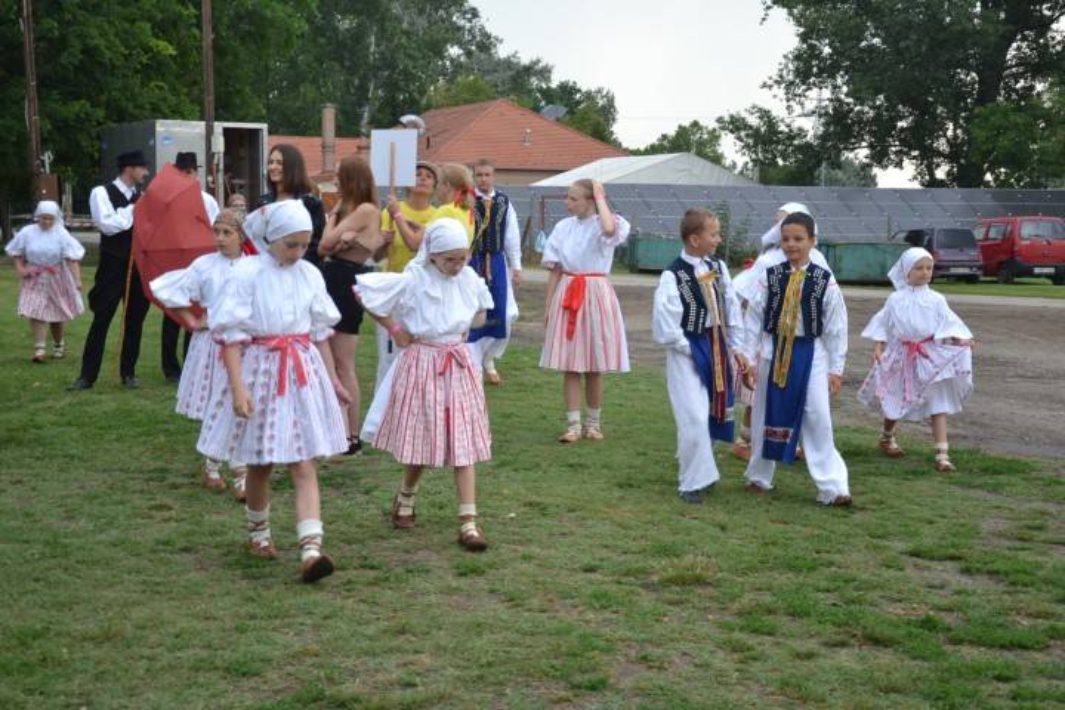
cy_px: 355
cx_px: 532
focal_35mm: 57
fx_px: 1686
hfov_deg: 35.1
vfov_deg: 23.8
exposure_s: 1/100
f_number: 5
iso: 400
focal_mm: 38
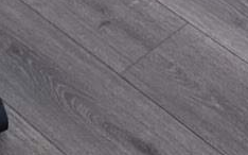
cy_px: -573
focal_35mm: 174
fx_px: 1175
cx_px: -94
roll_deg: +1.7
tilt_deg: -14.7
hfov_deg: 11.6
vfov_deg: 5.8
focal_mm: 6.76
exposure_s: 1/97
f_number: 1.78
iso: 200
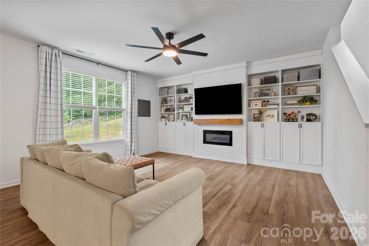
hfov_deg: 95.0
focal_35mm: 16
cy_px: 123
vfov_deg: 72.0
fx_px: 169
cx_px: 184
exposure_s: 1/30
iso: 640
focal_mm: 16.5
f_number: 9
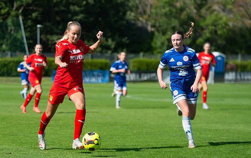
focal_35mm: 214
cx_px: 63
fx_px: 1468
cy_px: 90
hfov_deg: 9.8
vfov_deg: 6.2
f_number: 3.2
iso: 140
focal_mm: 140
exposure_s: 1/2500
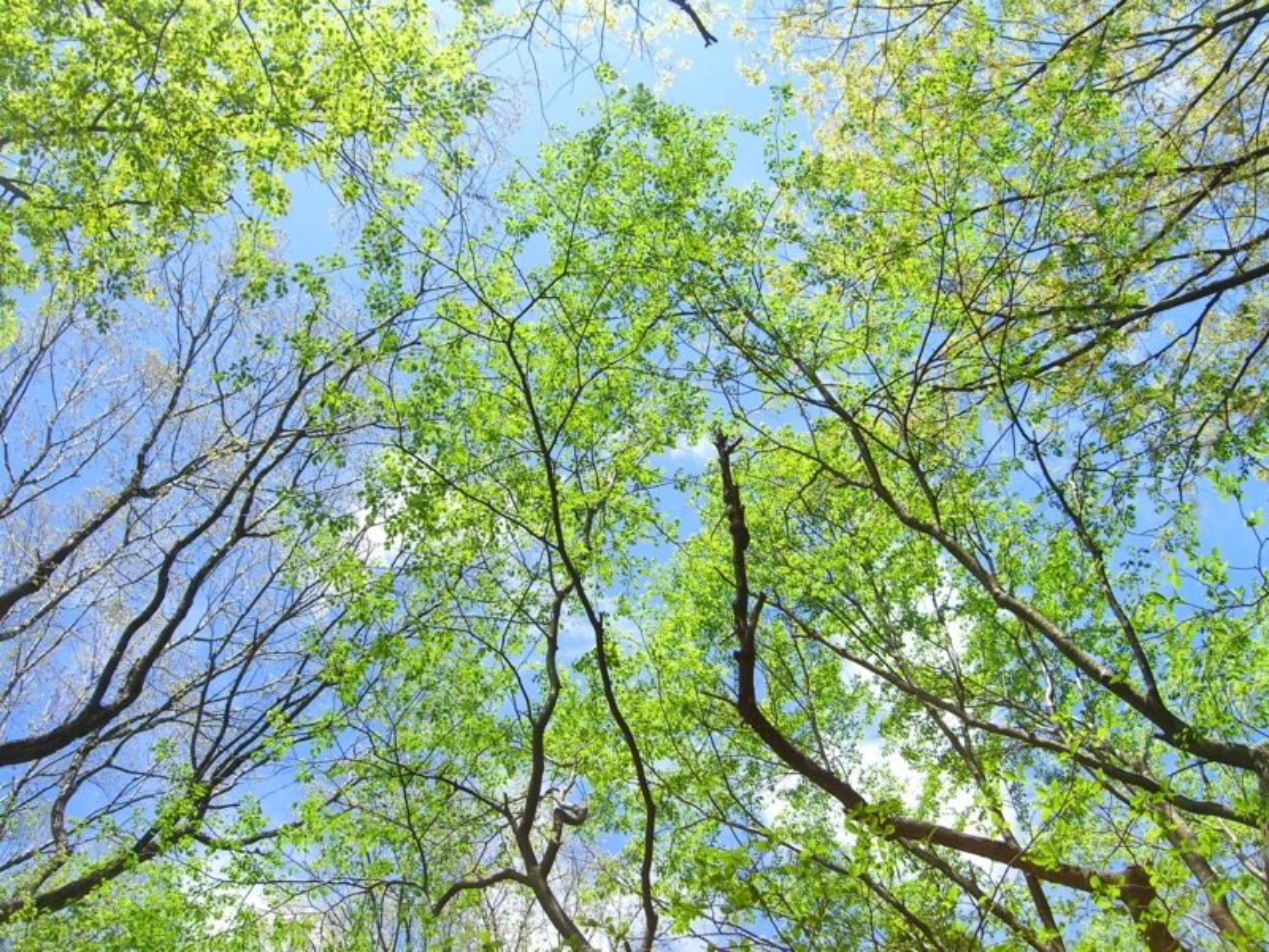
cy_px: 476
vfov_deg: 37.7
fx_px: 1393
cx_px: 634
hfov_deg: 49.0
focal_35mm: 38
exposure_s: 1/320
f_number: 4
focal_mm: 7.9
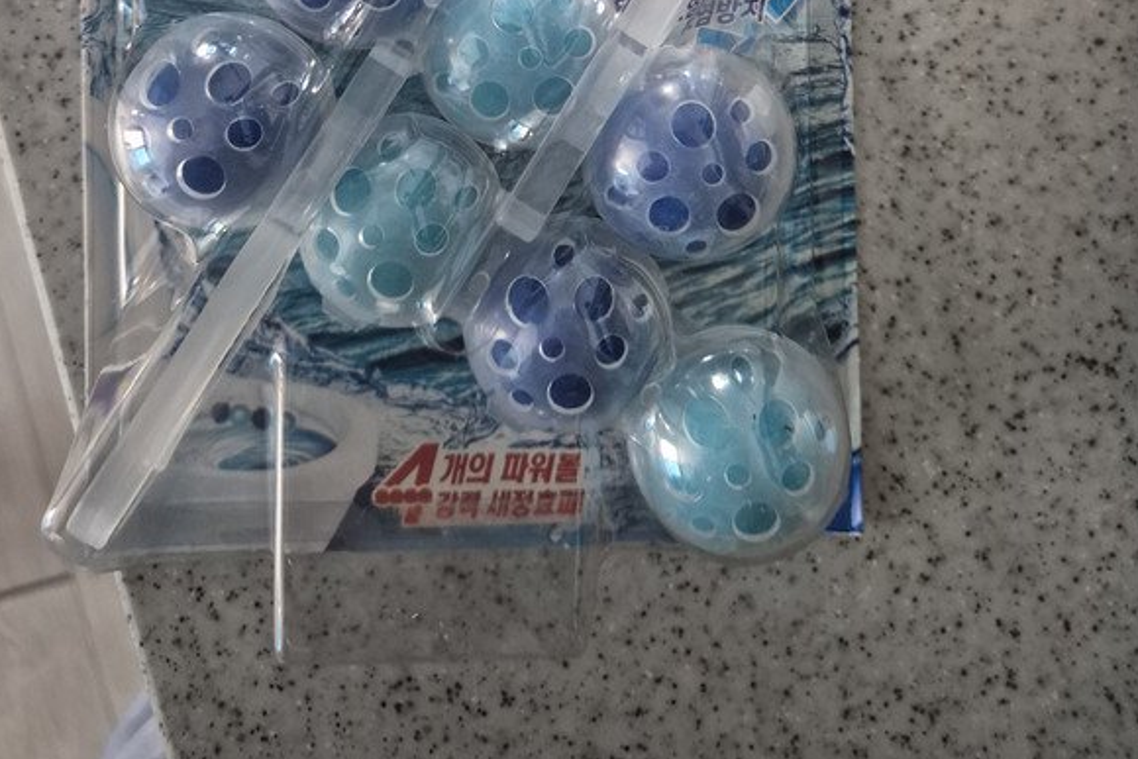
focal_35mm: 33
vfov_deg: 35.9
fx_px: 1043
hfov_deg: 57.2
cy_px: -8
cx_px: 575
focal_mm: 5.4
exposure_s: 1/60
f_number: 1.8
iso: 1250
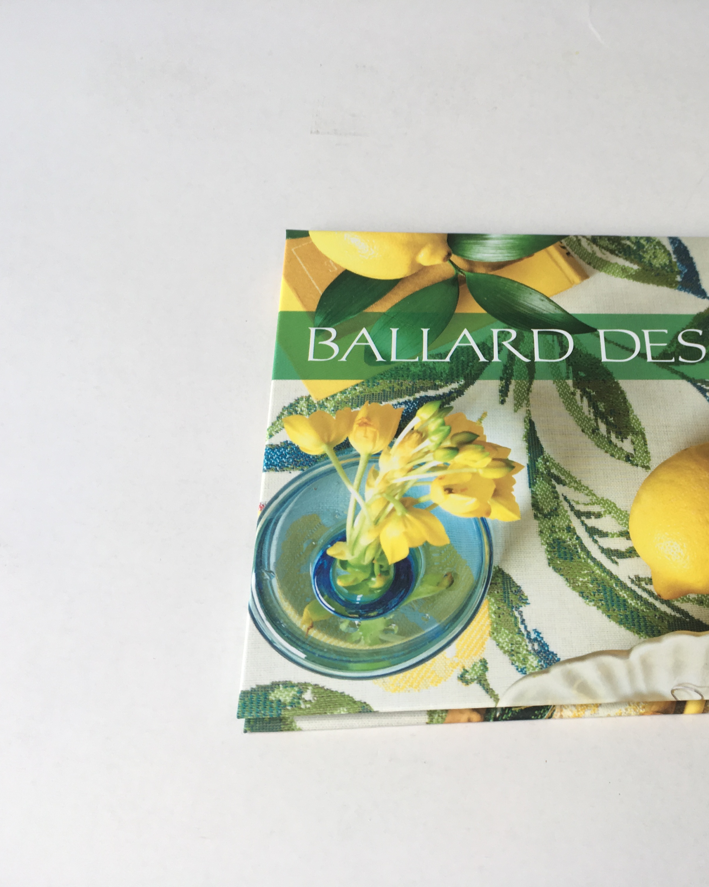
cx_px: 566
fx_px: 997
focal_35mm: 38
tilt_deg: -59.4
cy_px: 444
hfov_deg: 37.8
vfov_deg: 47.9
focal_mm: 4.15
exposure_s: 1/50
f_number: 2.2
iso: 25
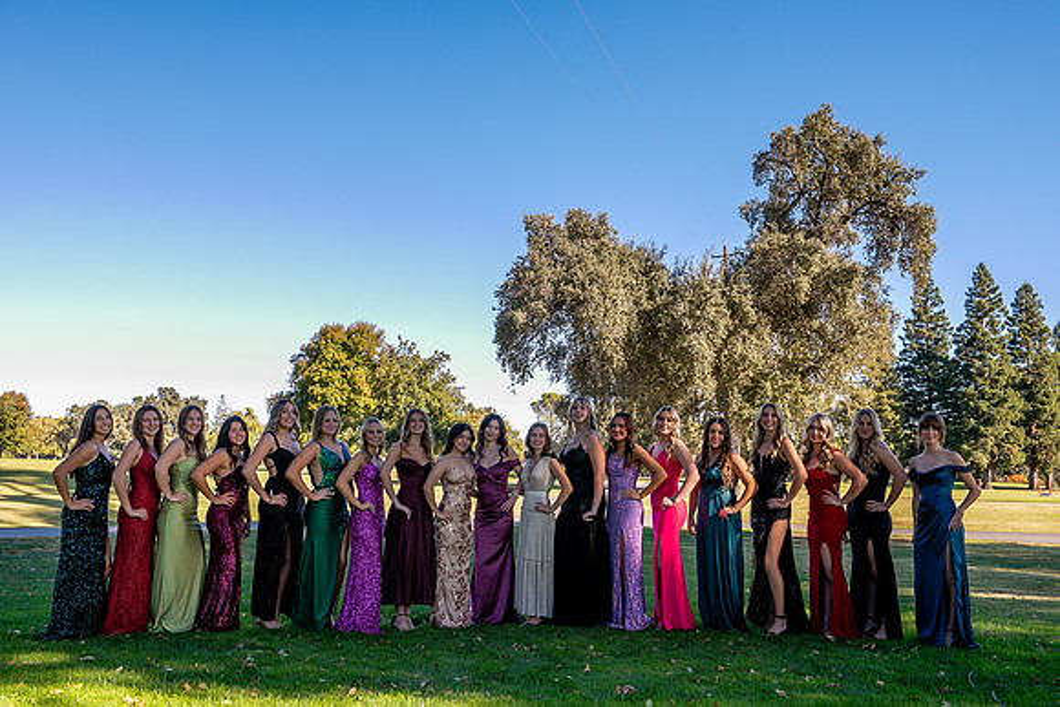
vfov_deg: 43.2
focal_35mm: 30
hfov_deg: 61.4
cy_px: 354
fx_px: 892
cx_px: 530
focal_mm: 29
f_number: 6.3
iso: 320
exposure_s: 1/400
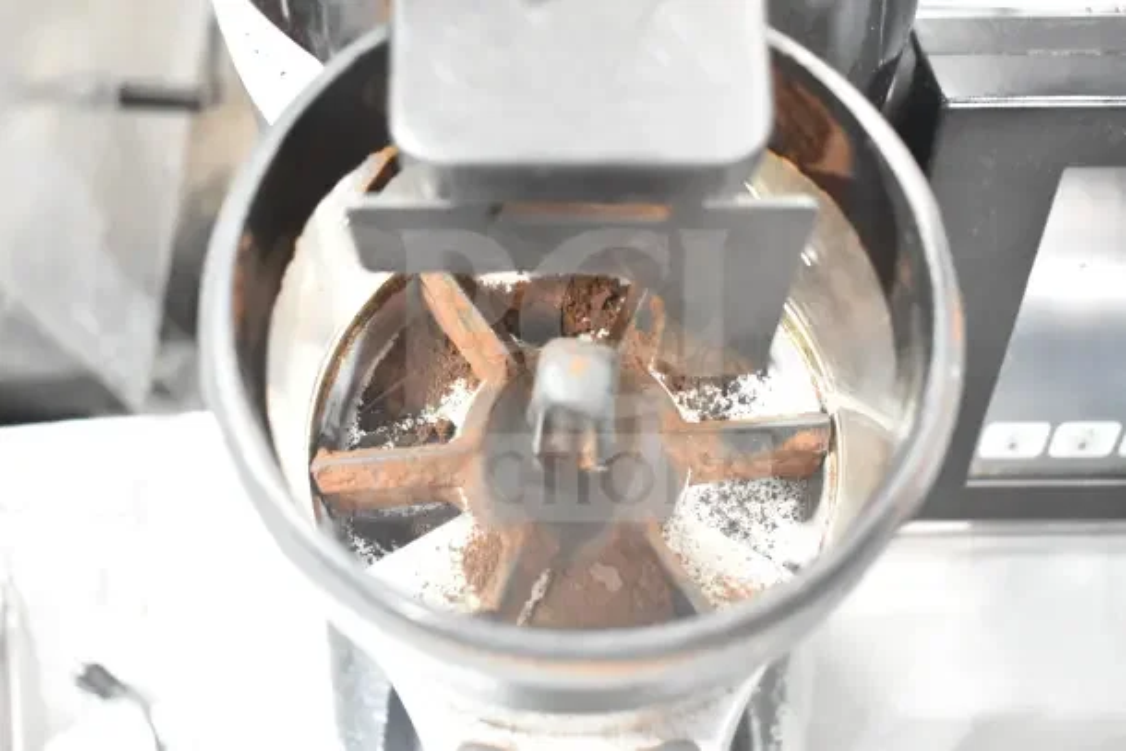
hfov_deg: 47.9
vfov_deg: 33.0
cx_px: 563
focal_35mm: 40
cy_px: 376
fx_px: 1267
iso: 3600
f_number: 4
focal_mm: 27
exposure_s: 1/40
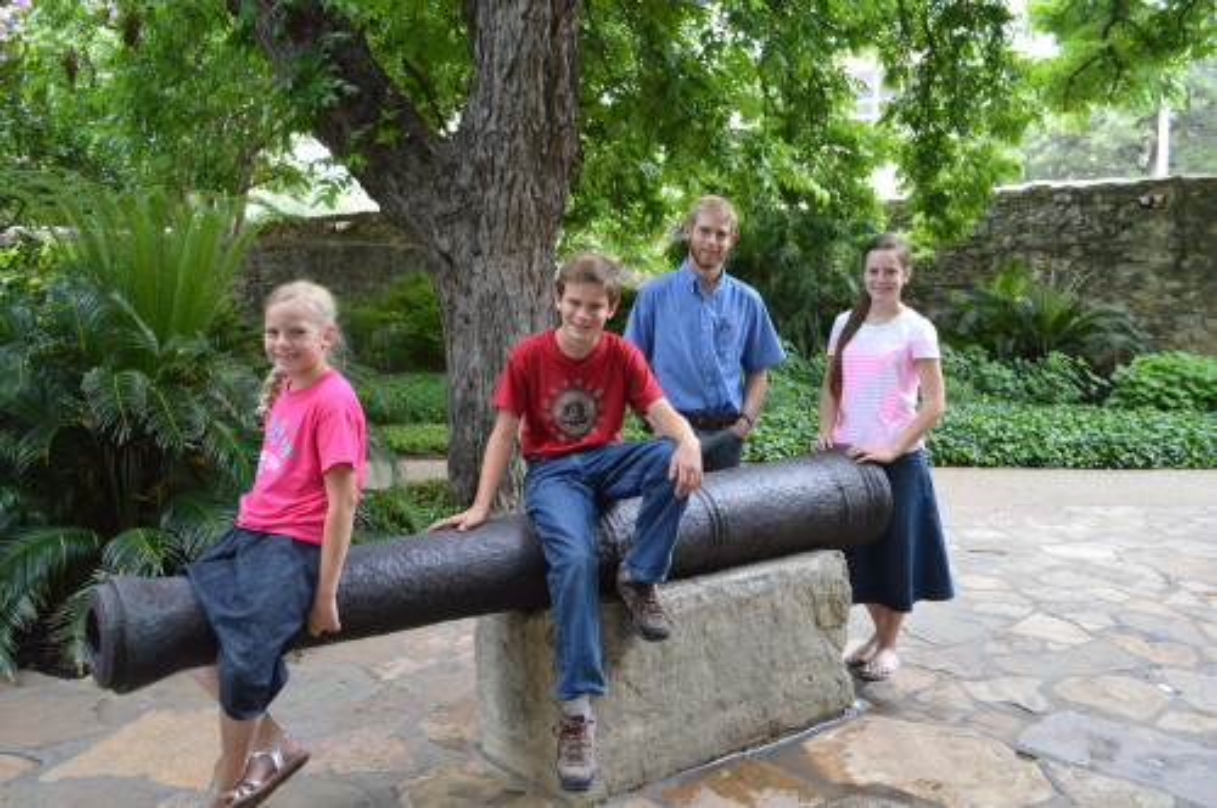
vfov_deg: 39.9
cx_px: 608
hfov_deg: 57.3
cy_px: 404
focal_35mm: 33
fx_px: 1114
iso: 400
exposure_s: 1/100
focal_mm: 22
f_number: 5
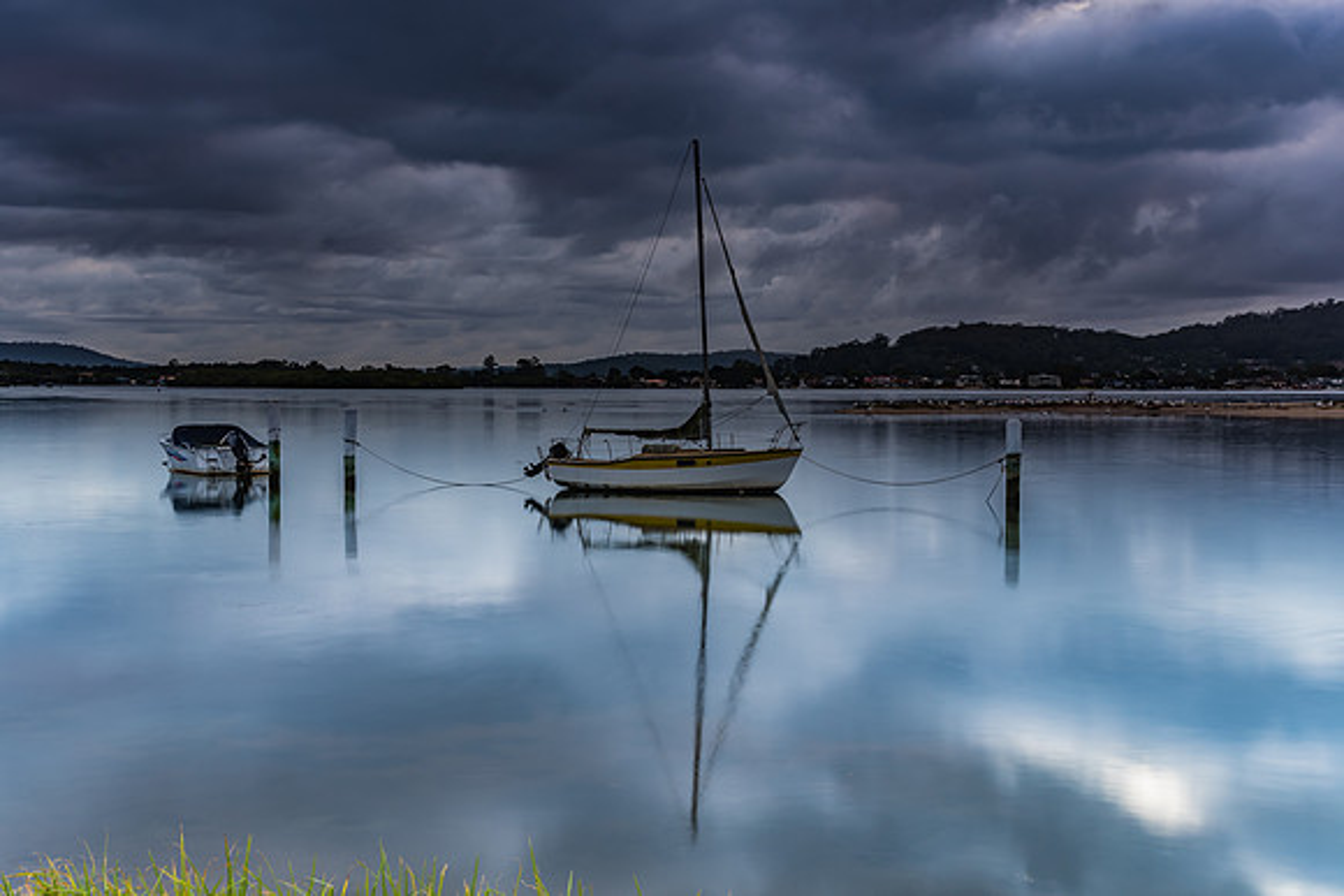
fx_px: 1740
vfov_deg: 28.9
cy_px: 448
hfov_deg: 42.2
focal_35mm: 47
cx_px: 672
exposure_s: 2.5
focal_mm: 31
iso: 50
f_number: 13
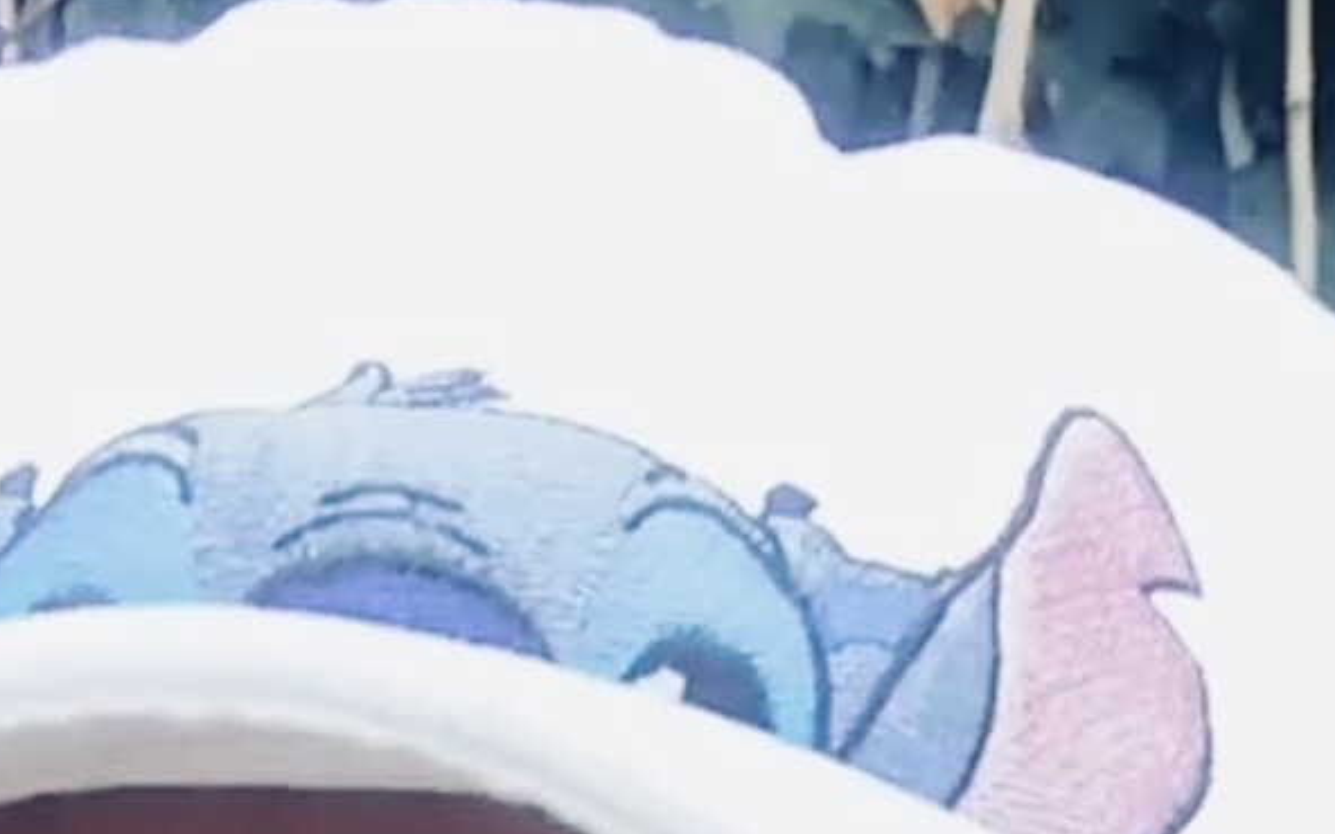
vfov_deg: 6.4
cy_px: 3059
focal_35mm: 177
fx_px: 6440
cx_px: 194
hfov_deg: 11.8
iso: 16
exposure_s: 1/143
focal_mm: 2.87
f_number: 2.2
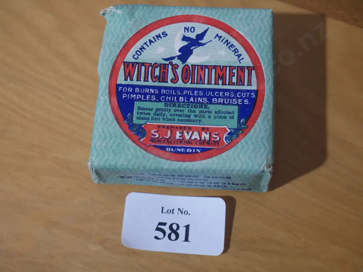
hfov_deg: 28.6
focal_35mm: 68
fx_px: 713
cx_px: 182
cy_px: 136
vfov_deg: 21.6
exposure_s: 1/80
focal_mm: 34
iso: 1000
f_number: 5.4
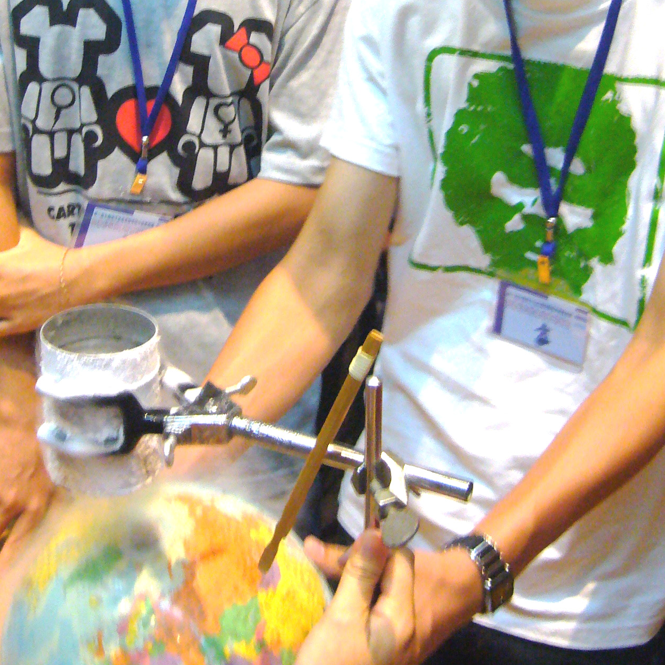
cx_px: 285
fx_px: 1500
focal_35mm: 69
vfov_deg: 24.7
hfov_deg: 25.0
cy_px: 148
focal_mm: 5.8
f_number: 2.8
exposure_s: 1/8
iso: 200
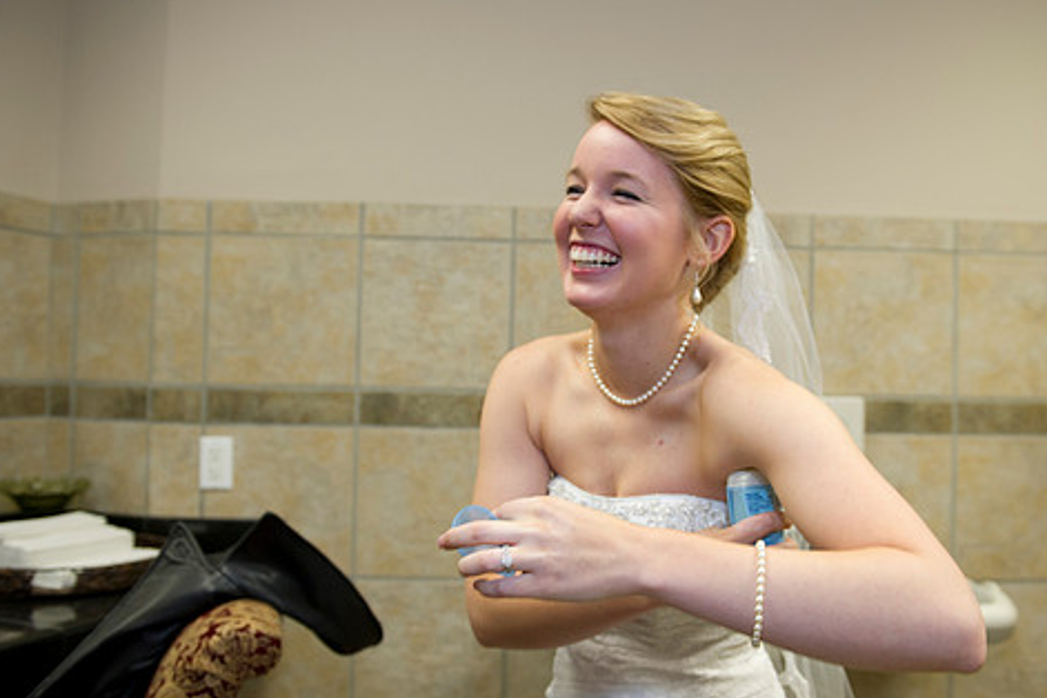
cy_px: 362
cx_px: 634
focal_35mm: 32
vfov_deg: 41.1
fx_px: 931
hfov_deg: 58.2
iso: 1250
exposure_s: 1/125
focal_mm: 26
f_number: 4
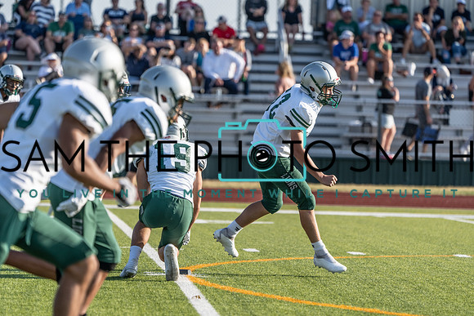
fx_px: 3872
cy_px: 158
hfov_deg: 7.0
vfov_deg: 4.7
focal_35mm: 294
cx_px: 237
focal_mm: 294
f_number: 5.6
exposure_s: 1/1250
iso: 250
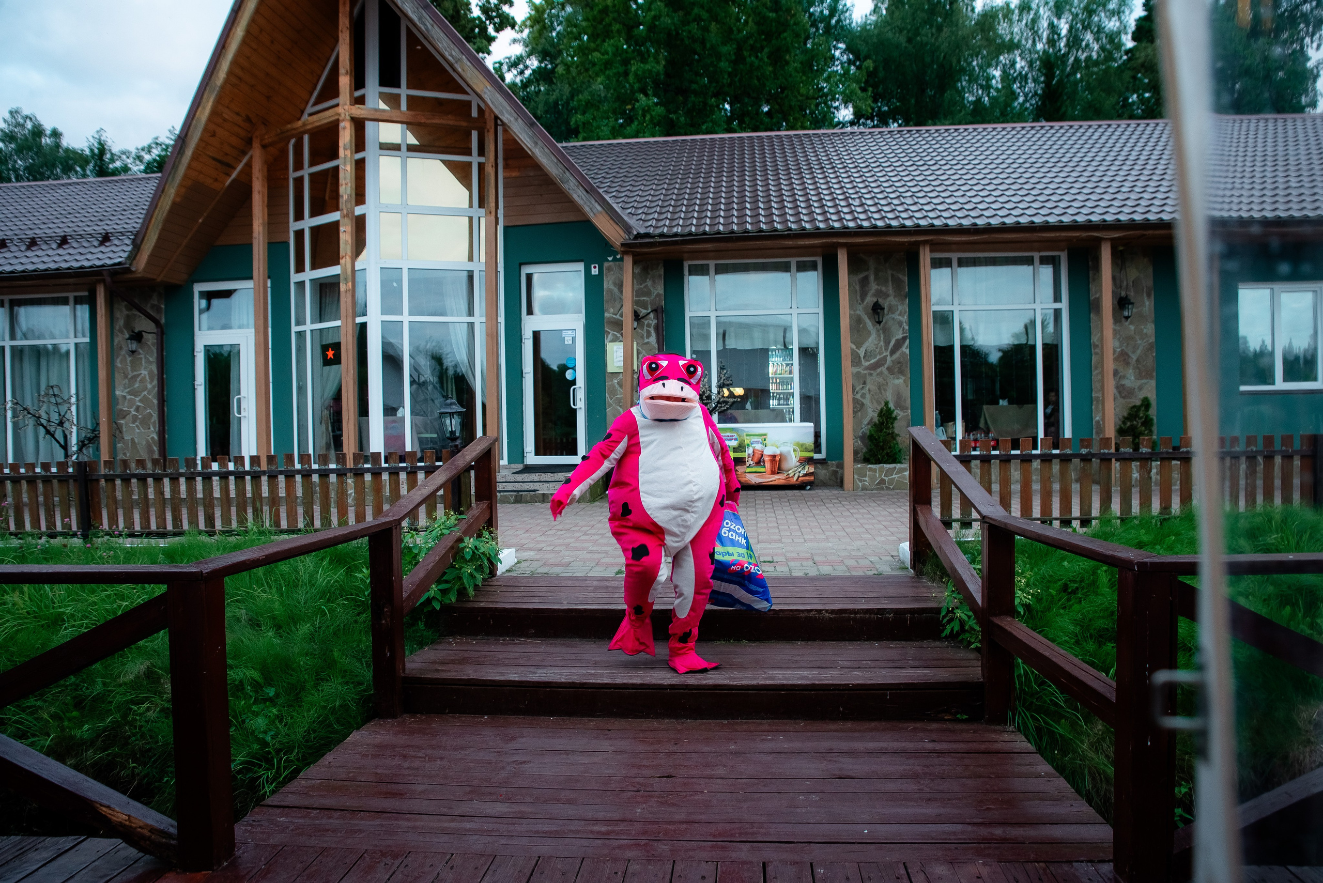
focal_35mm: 24
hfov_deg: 73.7
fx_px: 882
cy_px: 442
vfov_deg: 53.2
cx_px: 662
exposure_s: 1/100
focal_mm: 24
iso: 500
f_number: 4
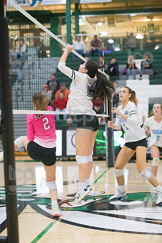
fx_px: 621
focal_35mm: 92
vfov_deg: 22.1
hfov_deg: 14.9
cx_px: 81
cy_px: 122
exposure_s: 1/1600
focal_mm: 92
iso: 8000
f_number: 3.2
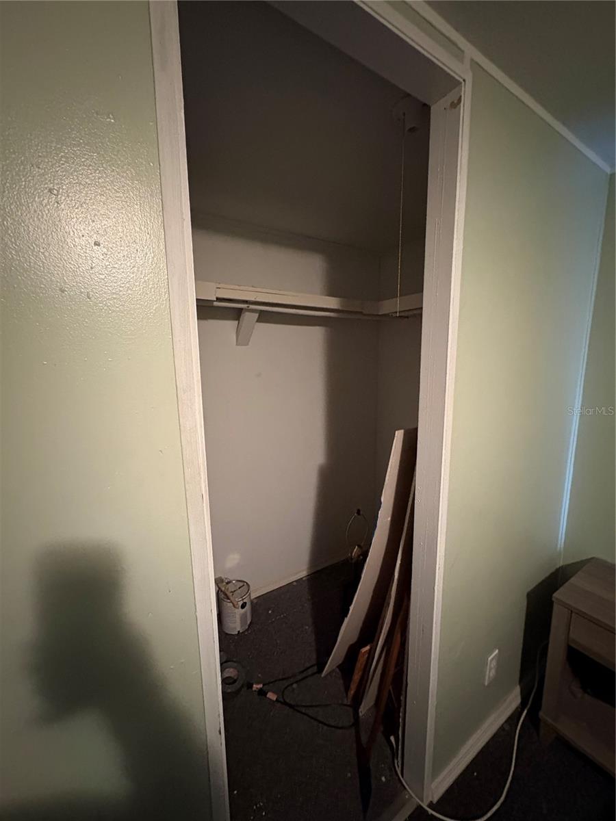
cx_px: 308
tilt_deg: -8.4
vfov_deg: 102.1
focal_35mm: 14
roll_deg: +0.8
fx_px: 332
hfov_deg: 85.7
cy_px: 410
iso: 1600
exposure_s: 1/30
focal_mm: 2.22
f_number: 2.2
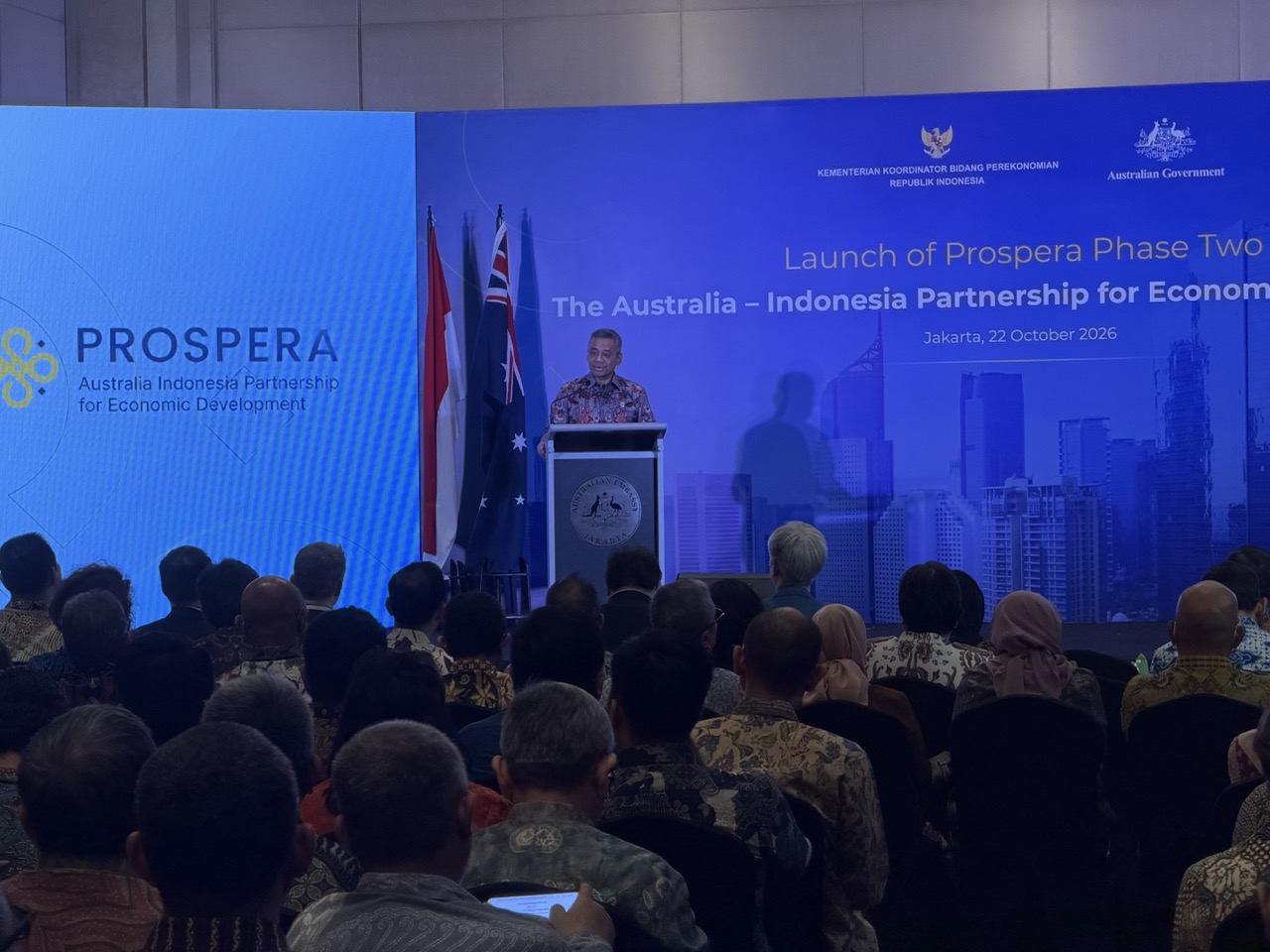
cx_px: 635
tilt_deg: -0.7
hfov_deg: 19.6
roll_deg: +0.9
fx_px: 3669
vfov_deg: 14.8
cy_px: 476
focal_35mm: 100
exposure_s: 1/100
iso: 320
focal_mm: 16.89
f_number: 2.8
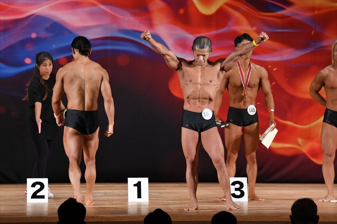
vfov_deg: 6.3
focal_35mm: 217
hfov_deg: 9.5
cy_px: 112
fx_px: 2030
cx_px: 168
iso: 3200
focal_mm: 145
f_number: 5.6
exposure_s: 1/400
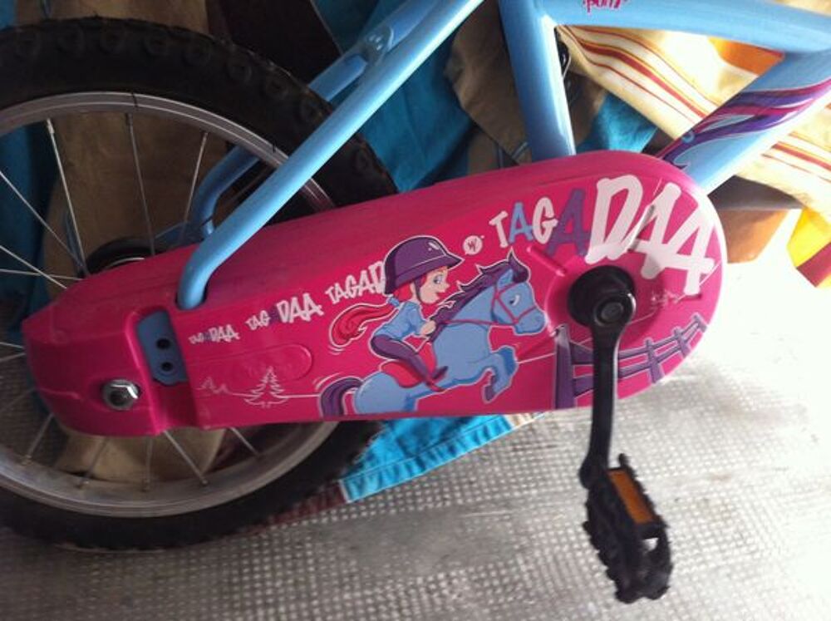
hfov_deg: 52.7
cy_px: 310
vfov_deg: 40.6
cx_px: 416
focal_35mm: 35
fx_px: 839
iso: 200
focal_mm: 3.85
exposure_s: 1/15
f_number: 2.8
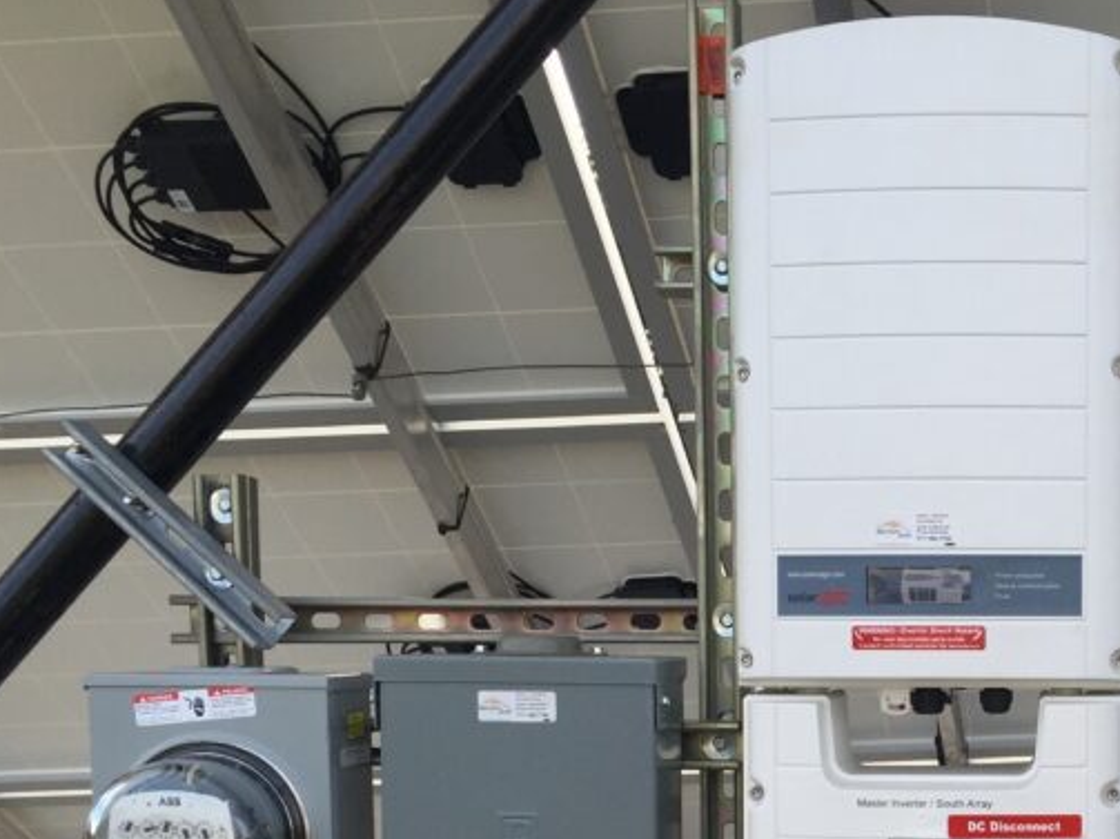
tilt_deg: -3.9
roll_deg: -1.7
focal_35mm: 59
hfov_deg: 31.4
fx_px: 1908
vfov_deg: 23.9
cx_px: 984
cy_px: 808
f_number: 2.2
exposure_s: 1/694
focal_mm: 4.15
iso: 32
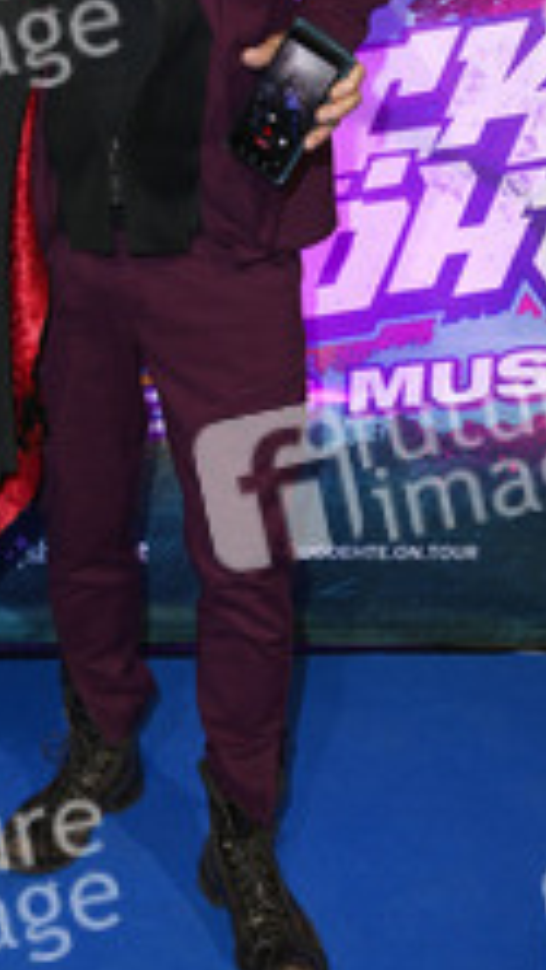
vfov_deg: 32.2
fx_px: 1646
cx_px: 22
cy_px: 249
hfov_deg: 18.4
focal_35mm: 64
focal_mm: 34
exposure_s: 1/250
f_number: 5
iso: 1250
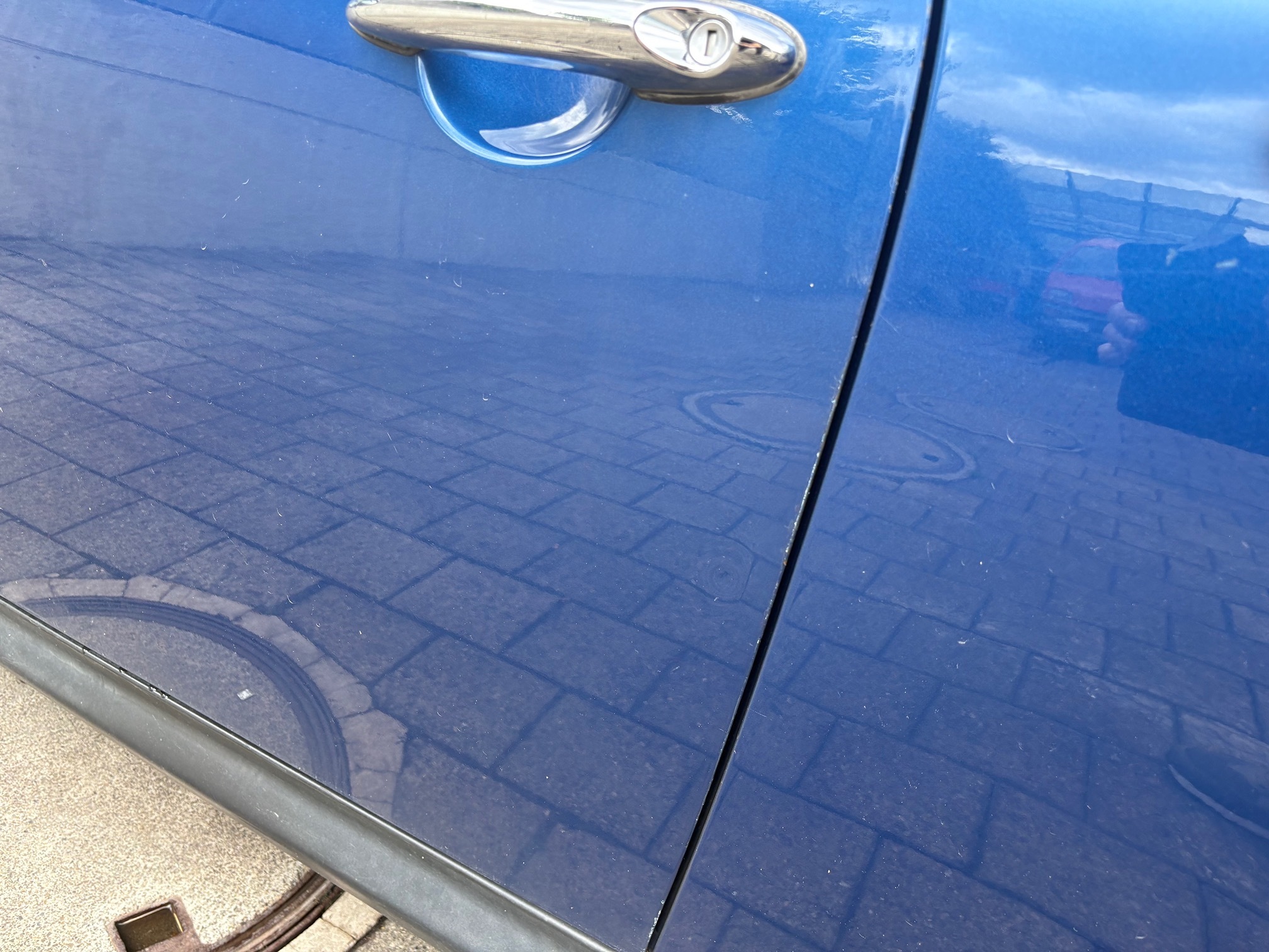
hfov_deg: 67.3
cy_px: 476
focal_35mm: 26
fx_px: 953
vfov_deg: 53.1
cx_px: 634
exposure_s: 1/133
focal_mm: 5.96
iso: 100
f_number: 1.6
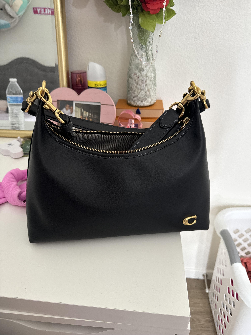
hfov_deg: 56.8
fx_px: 232
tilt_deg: -30.4
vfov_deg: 71.6
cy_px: 168
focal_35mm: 24
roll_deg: -0.3
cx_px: 126
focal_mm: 6.76
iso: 200
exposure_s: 1/60
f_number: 1.78
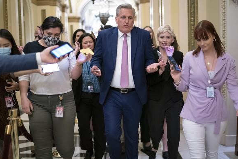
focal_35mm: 39
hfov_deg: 49.5
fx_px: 258
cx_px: 127
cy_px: 75
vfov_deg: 34.2
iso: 6400
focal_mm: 35
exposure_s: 1/640
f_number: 1.4
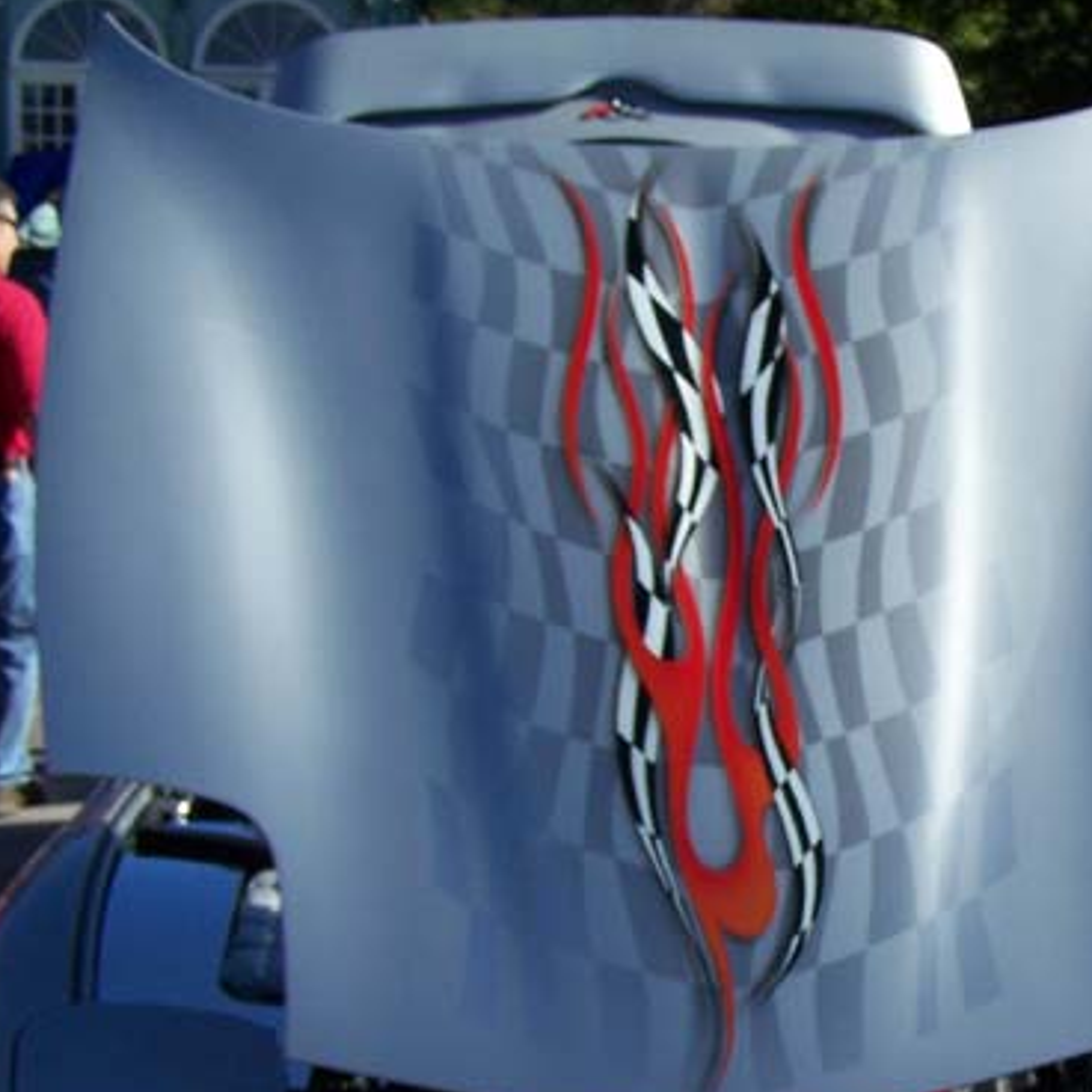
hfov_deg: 23.2
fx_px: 2605
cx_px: 917
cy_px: 687
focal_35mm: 73
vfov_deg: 23.6
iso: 80
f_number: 4
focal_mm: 6.3
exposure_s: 1/1000
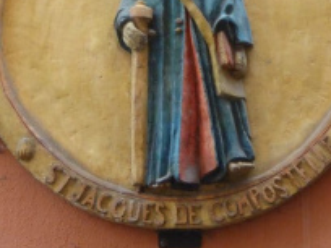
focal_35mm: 136
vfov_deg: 10.9
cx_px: 178
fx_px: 1300
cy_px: 42
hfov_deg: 14.5
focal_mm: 10.9
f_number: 4.3
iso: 400
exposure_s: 1/40
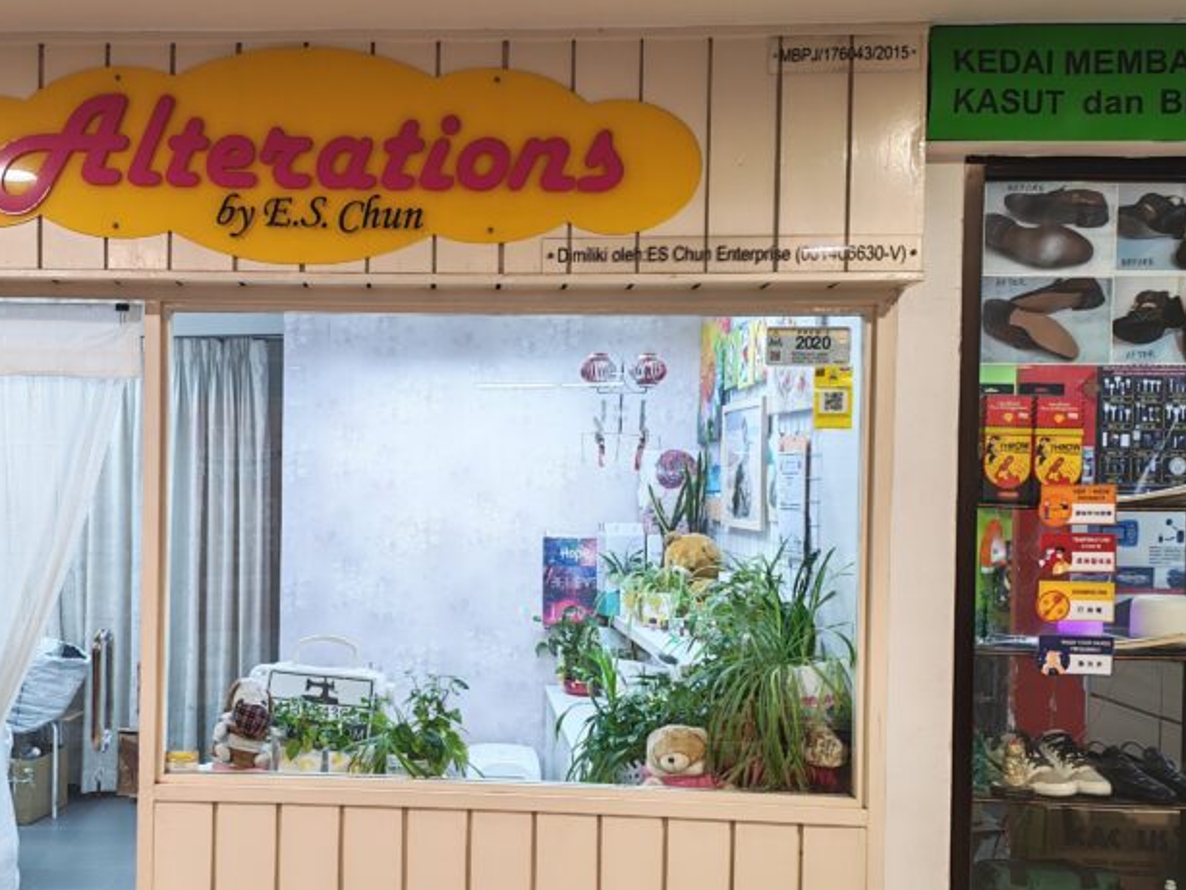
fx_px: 1371
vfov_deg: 35.9
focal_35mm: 40
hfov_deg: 45.8
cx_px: 361
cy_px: 506
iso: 640
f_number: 1.9
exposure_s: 1/50
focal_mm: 6.12
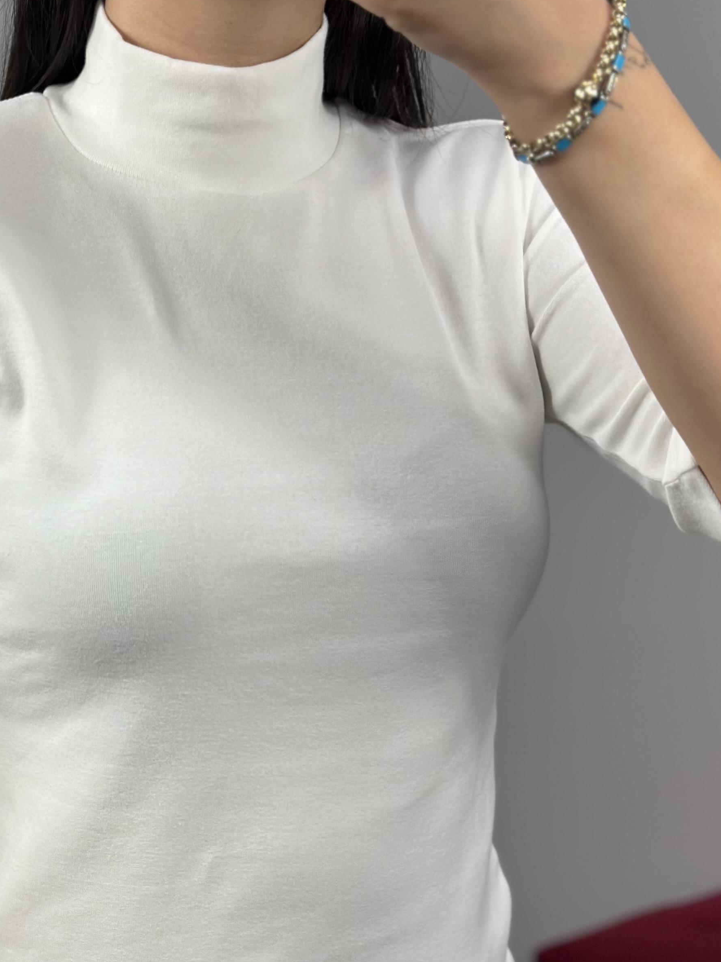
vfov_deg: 23.8
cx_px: 143
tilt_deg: -32.8
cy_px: 614
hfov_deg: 17.8
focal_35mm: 82
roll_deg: +2.6
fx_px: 2277
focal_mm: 6.86
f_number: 1.78
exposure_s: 1/141
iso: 80
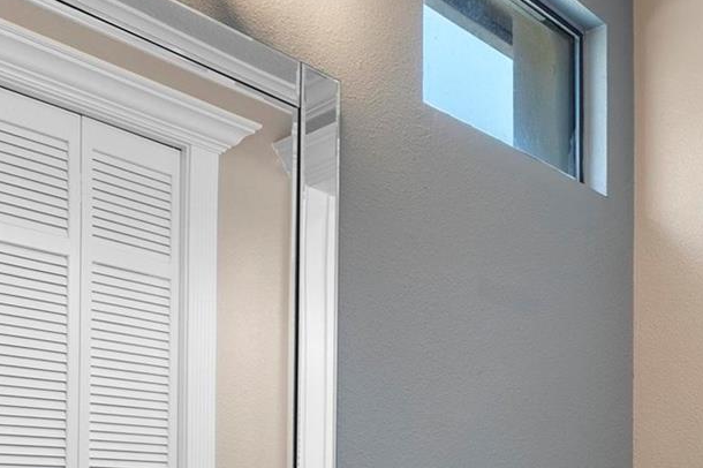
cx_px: 642
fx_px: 820
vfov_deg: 28.9
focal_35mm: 42
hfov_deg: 42.3
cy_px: 511
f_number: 8
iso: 800
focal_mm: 16
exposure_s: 1/10
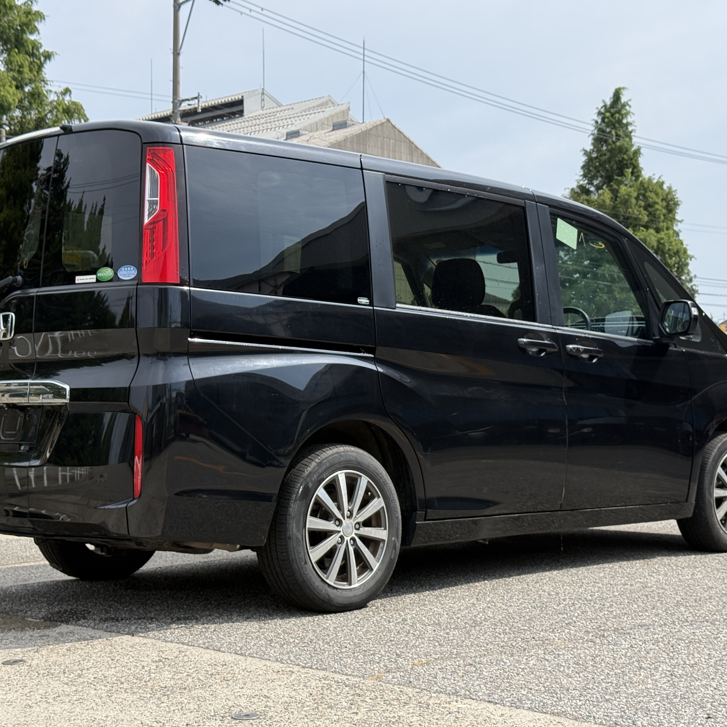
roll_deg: -0.4
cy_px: 364
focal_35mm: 57
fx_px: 1354
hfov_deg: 30.0
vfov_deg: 30.0
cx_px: 351
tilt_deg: +2.2
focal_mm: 6.76
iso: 80
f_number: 1.78
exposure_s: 1/3226
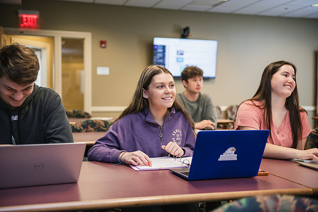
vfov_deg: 28.1
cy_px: 106
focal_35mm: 48
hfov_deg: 41.1
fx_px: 424
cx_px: 159
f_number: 2.8
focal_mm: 48
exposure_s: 1/200
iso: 1250
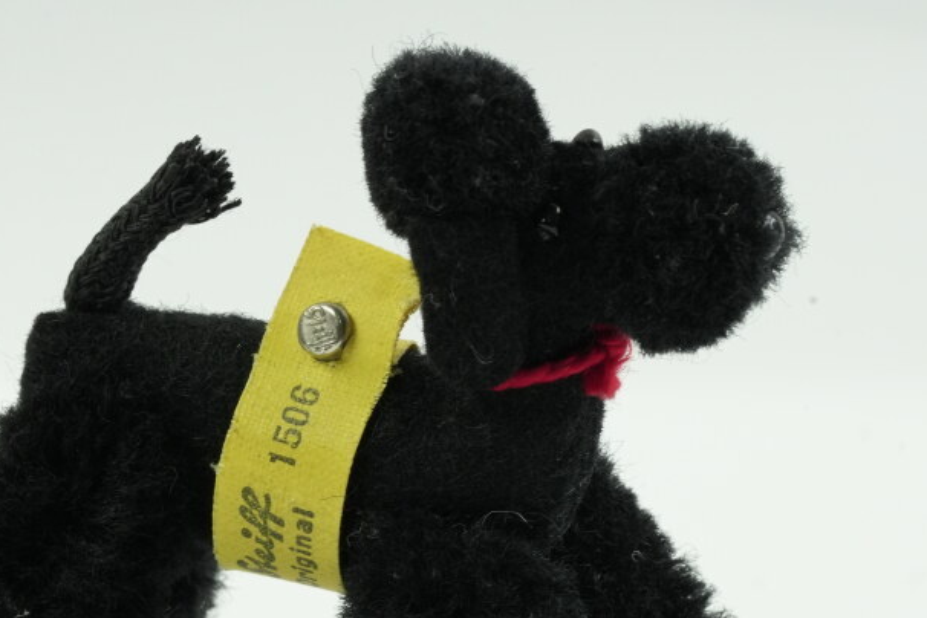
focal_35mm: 190
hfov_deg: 10.8
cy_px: 539
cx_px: 384
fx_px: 4892
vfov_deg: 7.2
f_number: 16
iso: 2500
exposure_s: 1/40
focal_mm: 90
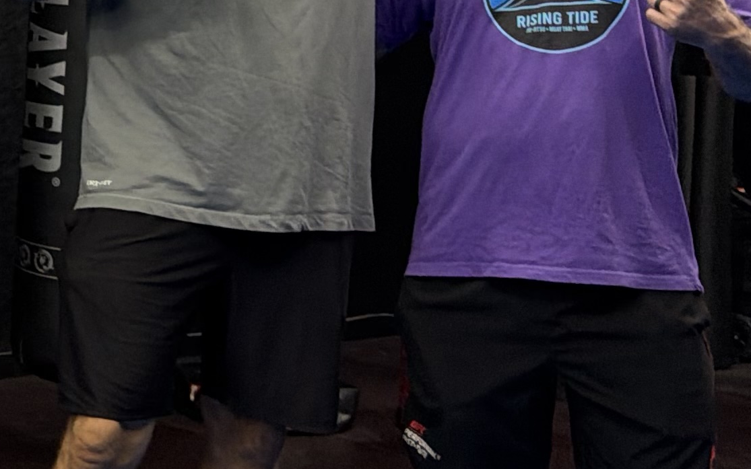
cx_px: -226
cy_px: -60
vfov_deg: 13.9
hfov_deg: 20.6
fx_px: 1883
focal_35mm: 92
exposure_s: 1/120
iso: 500
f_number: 1.78
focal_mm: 6.76
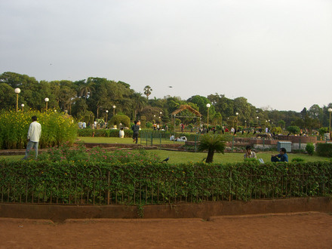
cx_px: 166
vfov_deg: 37.7
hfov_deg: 49.0
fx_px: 364
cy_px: 124
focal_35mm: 38
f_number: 4.3
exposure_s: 1/160
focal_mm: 6.2
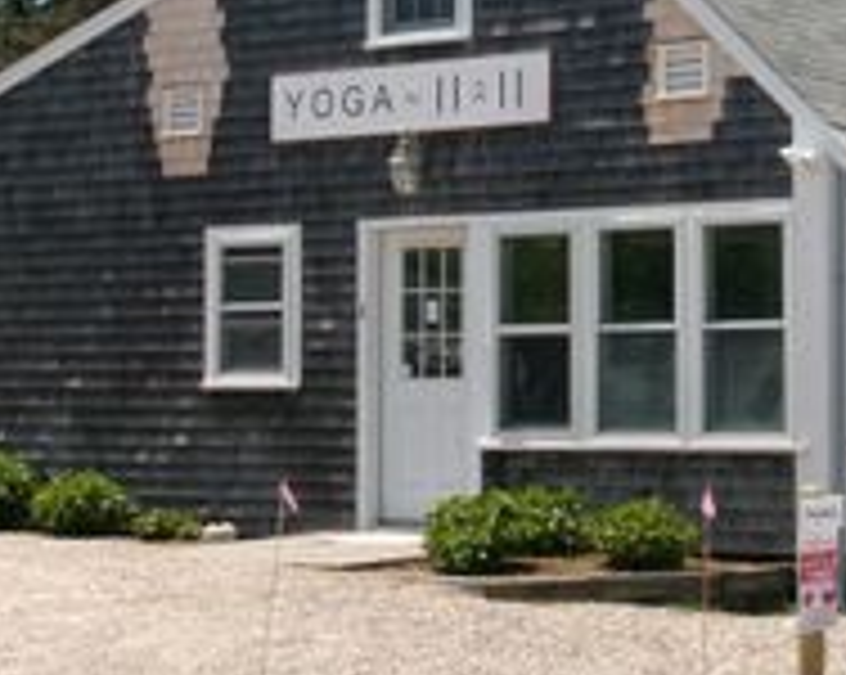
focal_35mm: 124
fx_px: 3102
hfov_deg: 15.3
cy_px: 148
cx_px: 778
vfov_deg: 12.4
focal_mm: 9.5
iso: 100
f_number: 13.1
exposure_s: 1/85
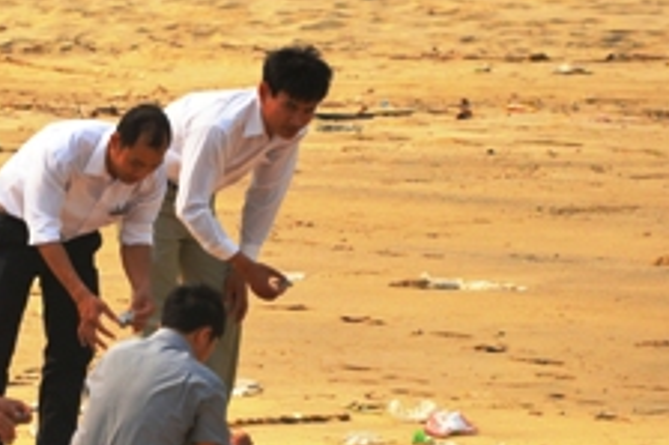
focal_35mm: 823
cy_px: 291
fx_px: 15282
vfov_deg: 1.7
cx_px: 52
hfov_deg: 2.5
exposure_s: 1/1600
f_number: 6.3
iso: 400
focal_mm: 270
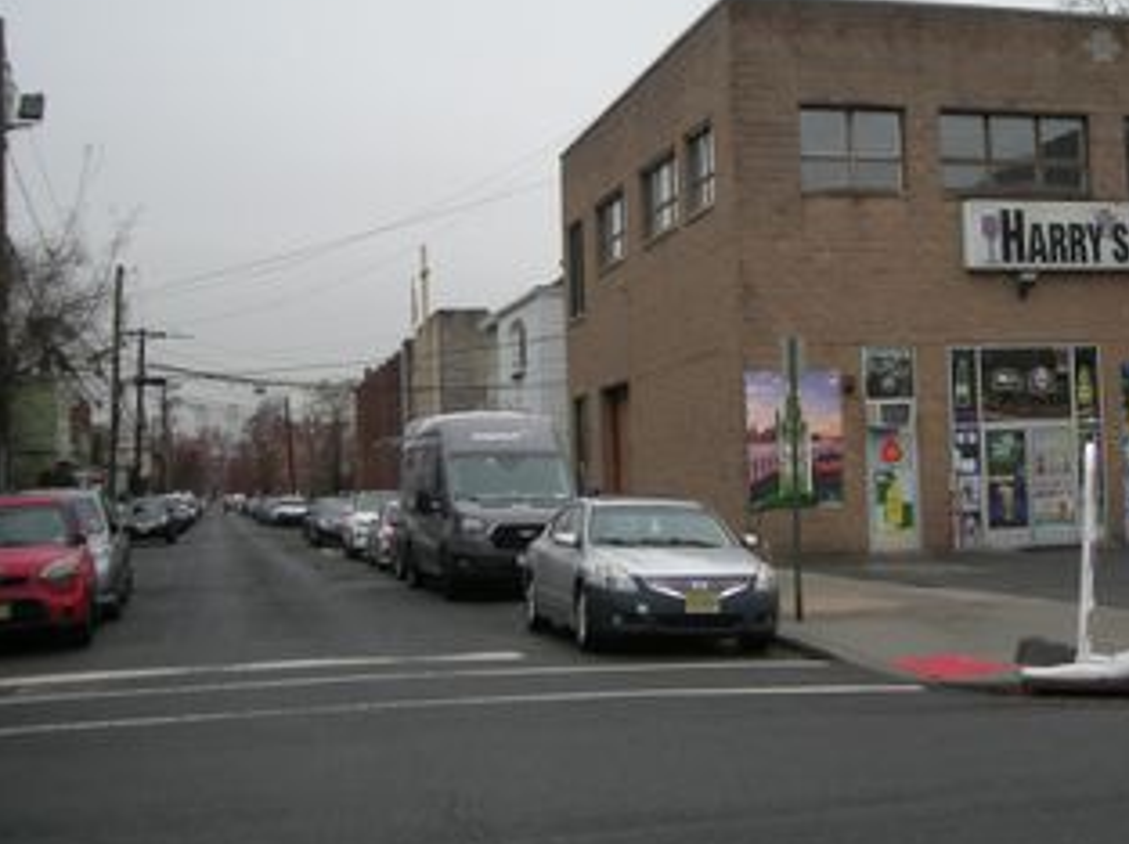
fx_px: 1824
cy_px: 272
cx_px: 837
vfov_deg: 25.9
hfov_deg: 33.7
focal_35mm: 56
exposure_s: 1/203
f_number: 2.8
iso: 50
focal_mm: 5.7
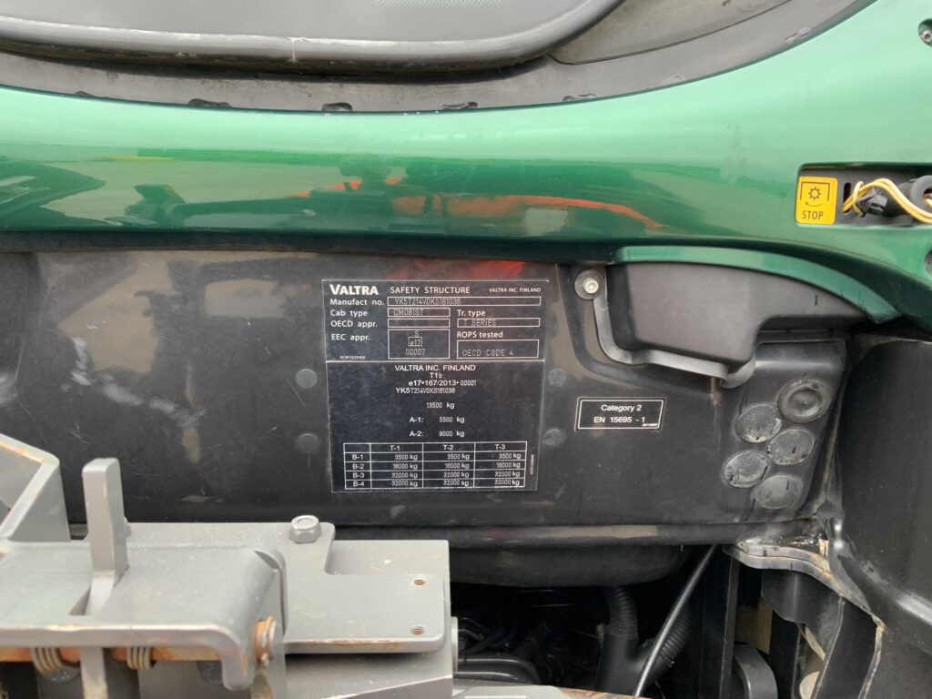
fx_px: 781
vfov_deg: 48.2
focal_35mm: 29
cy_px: 350
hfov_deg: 61.7
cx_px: 466
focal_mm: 3
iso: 64
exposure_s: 1/80
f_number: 1.8
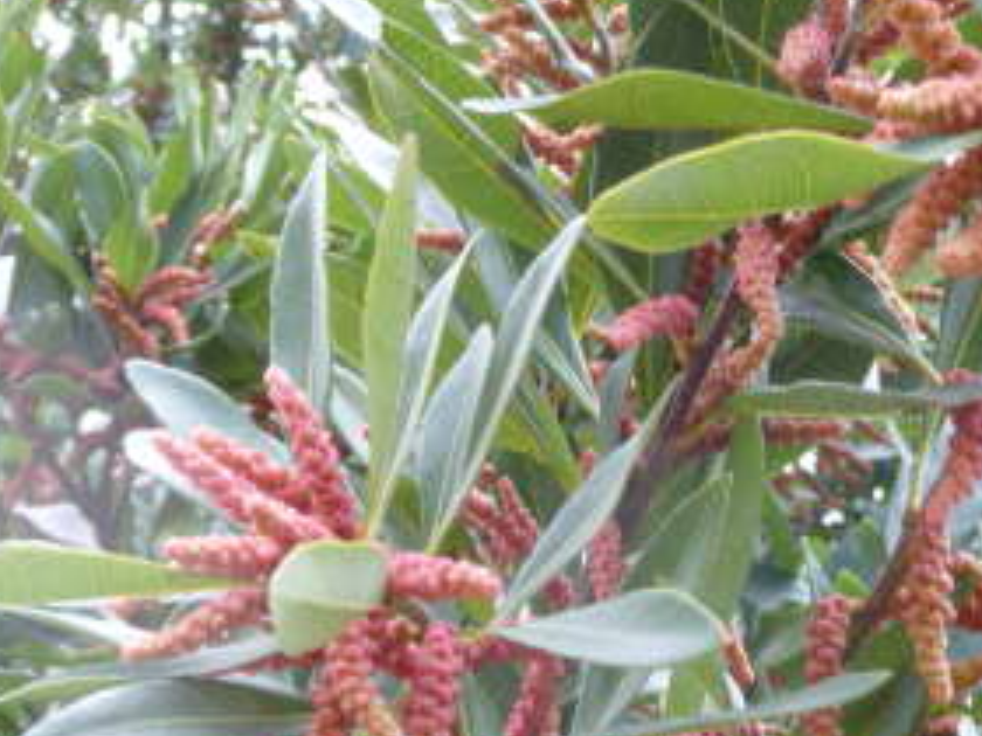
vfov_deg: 22.3
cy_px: 676
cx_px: 649
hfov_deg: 30.1
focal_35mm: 64
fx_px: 1816
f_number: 3.3
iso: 100
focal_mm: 4.7
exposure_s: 1/50
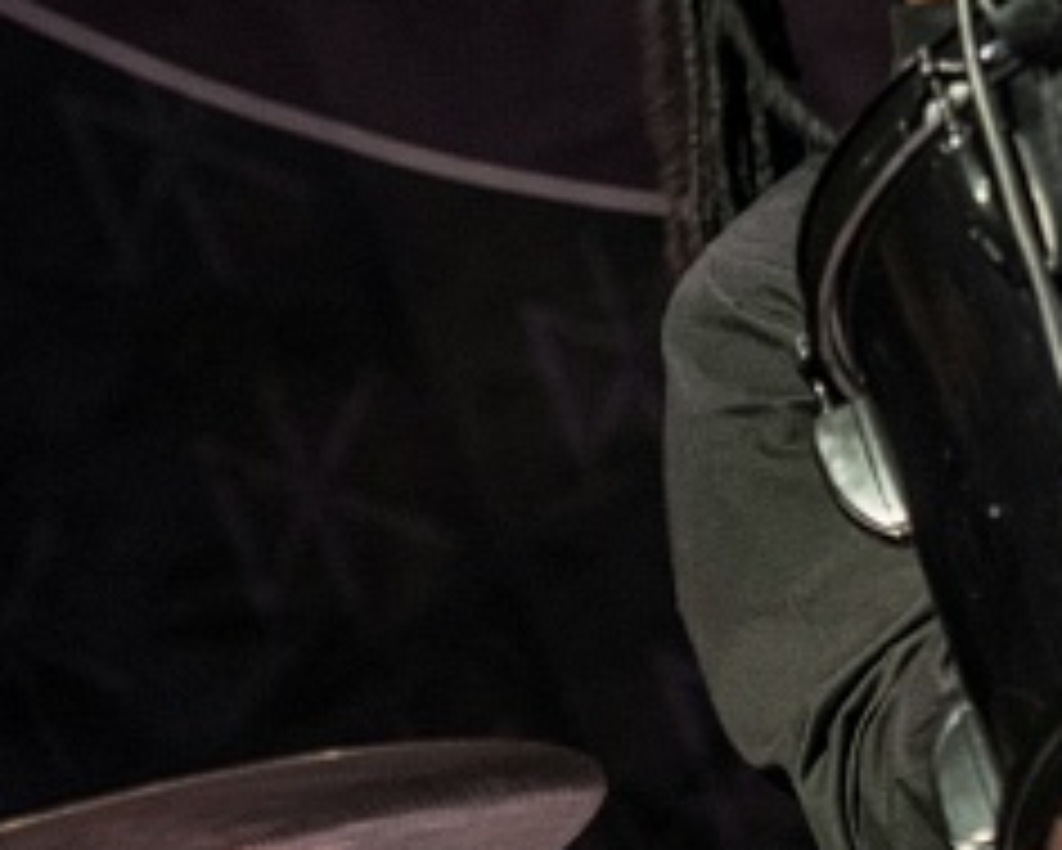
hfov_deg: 4.3
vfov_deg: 3.4
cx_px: 1282
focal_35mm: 450
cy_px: -162
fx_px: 14163
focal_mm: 105
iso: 1600
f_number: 2.8
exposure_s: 1/80
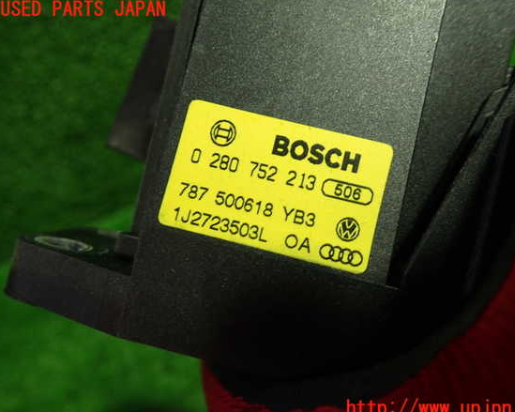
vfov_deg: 45.8
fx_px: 488
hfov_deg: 55.6
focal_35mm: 32
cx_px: 277
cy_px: 209
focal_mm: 5.4
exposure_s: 1/50
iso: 200
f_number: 2.3
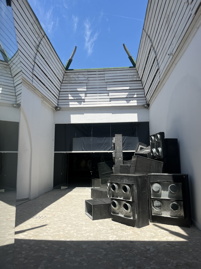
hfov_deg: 53.1
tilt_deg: +7.6
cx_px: 100
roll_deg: +0.7
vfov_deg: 67.3
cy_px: 134
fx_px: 201
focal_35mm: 26
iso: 50
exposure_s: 1/5076
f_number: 1.6
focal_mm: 5.1
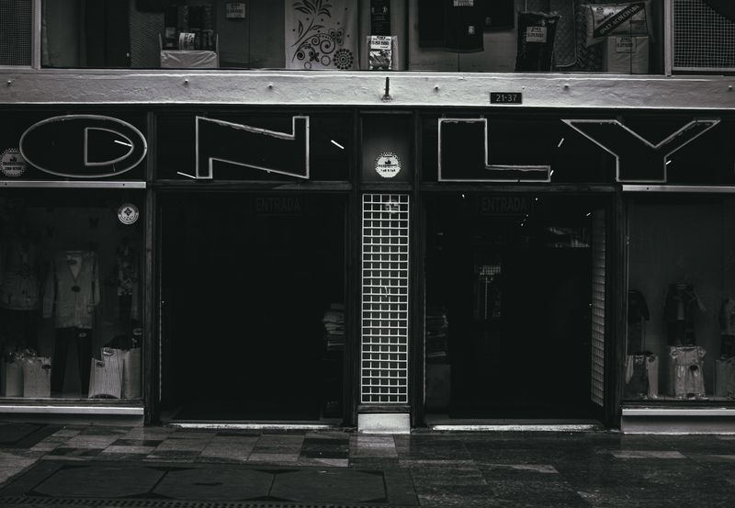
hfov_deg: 32.6
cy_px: 253
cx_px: 358
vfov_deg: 22.8
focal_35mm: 61
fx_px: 1258
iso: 400
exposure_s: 1/100
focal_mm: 39
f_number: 20
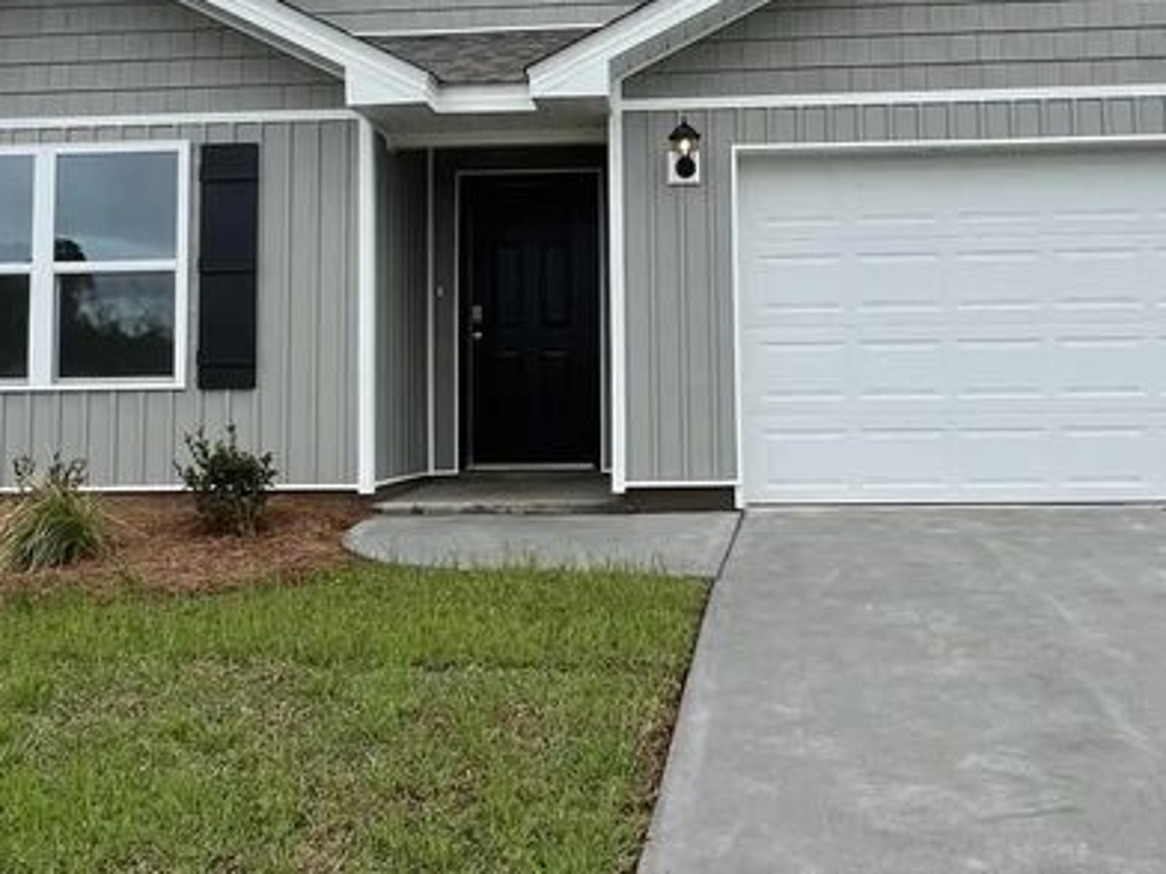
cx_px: 648
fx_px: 1145
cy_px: 300
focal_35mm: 34
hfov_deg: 53.8
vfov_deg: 41.3
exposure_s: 1/903
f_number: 1.8
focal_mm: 1.57
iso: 32
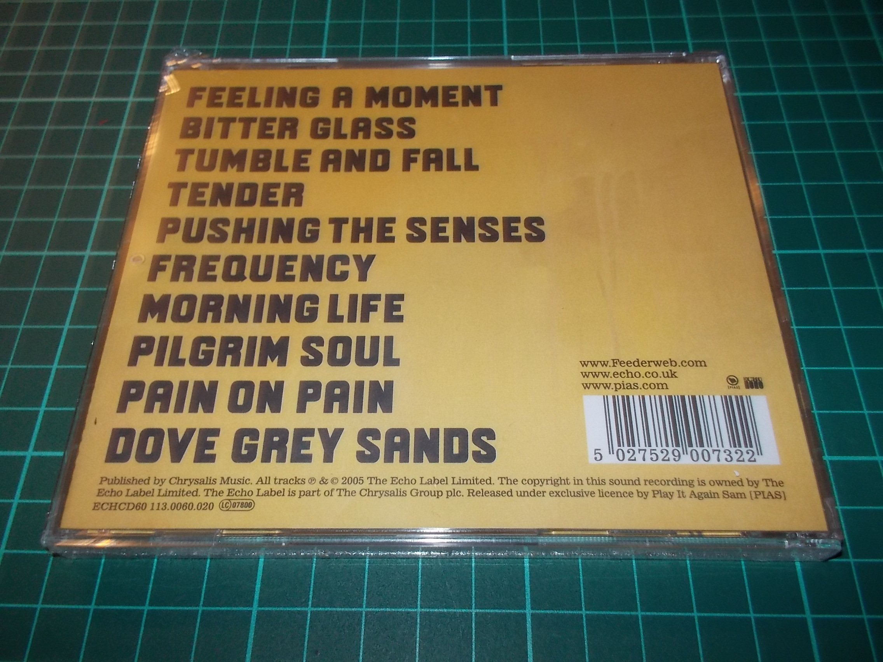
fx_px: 740
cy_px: 331
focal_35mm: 29
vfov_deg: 48.2
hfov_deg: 61.7
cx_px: 442
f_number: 3.3
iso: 200
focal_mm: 4.1
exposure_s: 1/30
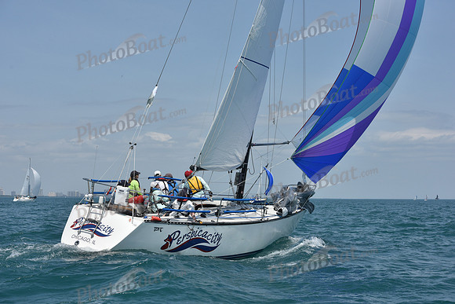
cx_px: 228
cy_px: 152
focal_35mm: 70
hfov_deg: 28.8
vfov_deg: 19.5
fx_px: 885
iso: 250
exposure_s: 1/1250
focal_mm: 70
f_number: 9
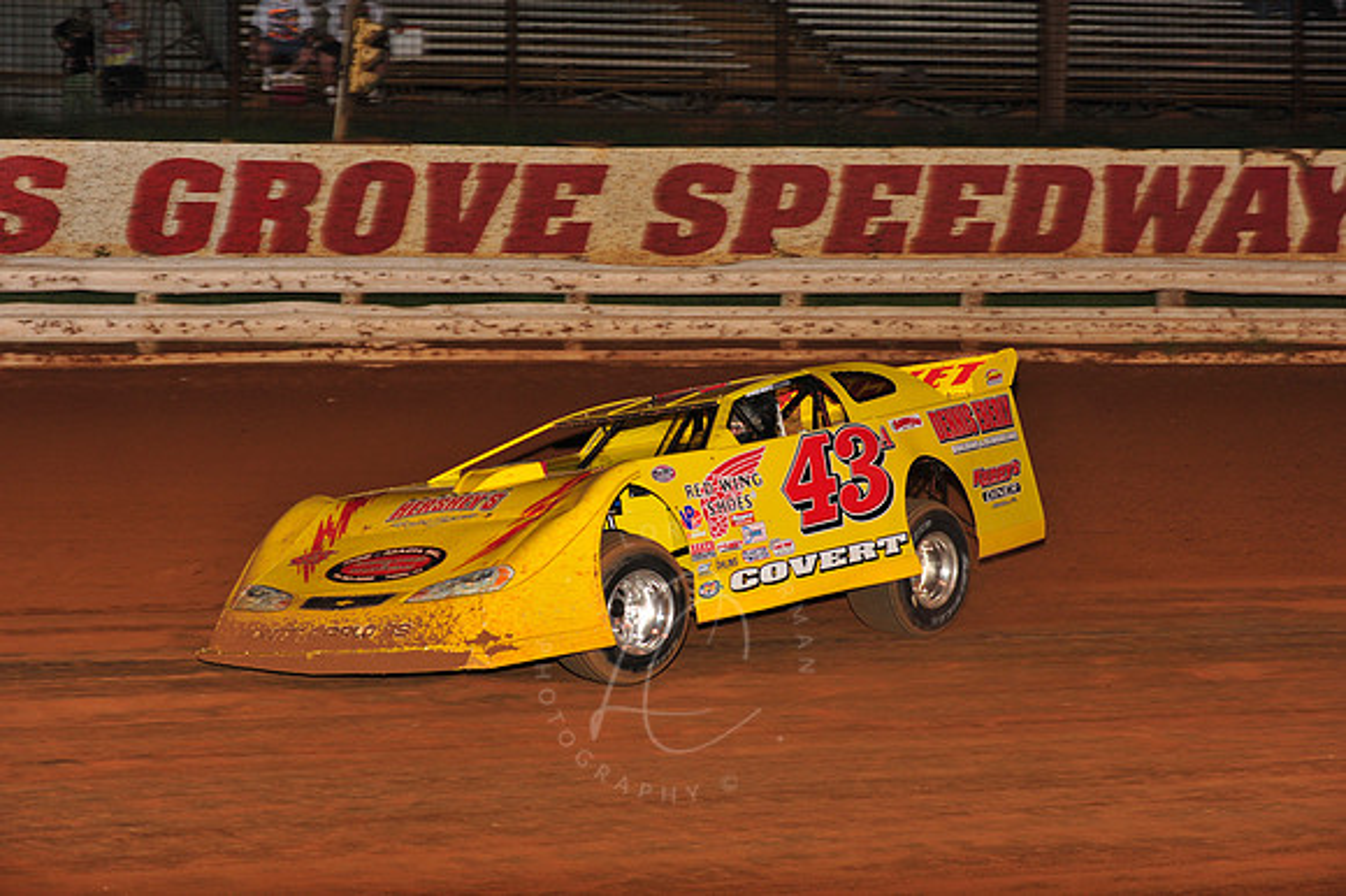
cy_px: 448
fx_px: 3737
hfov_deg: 20.4
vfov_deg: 13.7
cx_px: 673
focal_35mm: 100
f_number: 6.3
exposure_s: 1/320
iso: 800
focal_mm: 100
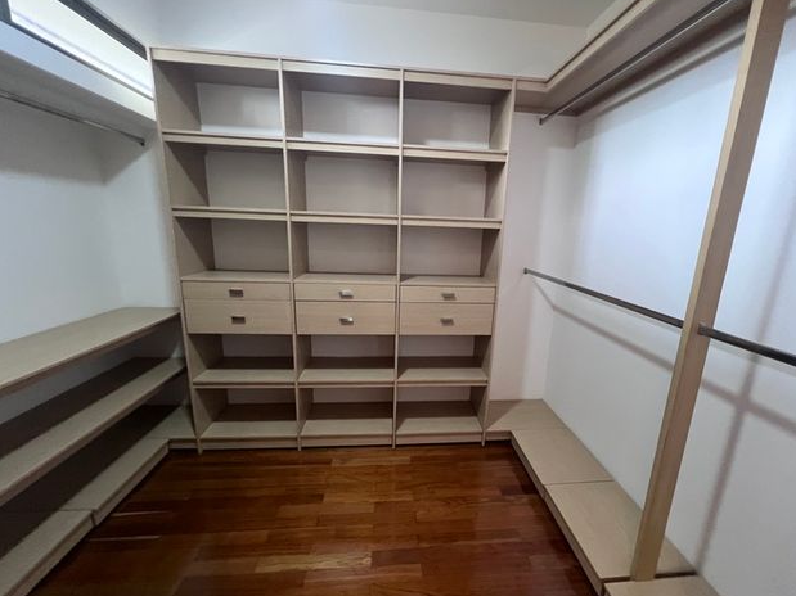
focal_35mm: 14
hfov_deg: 101.9
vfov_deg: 85.6
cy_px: 310
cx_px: 426
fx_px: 322
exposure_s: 1/60
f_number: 1.8
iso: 500
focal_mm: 1.57
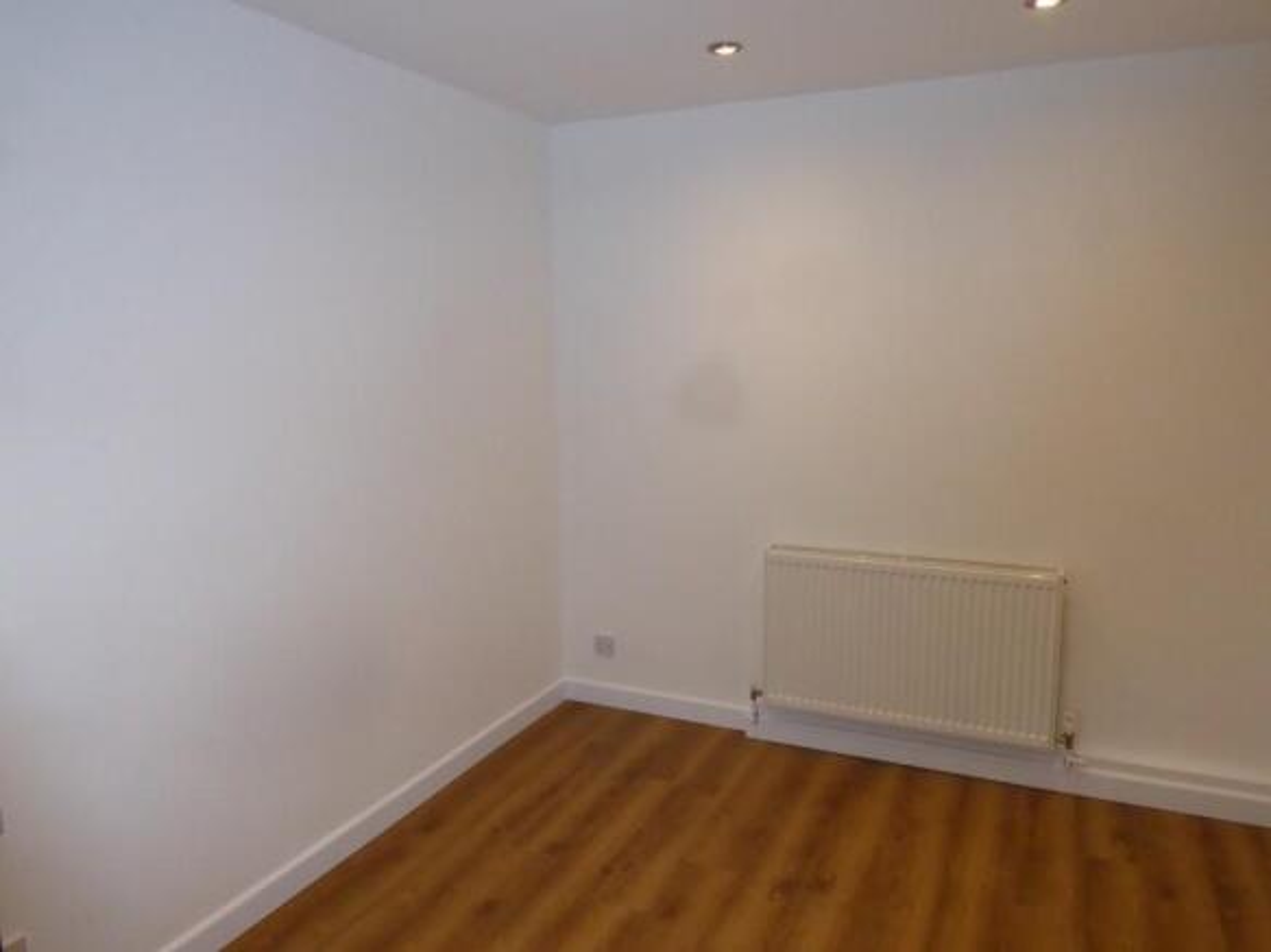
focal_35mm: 24
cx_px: 636
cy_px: 476
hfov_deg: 71.6
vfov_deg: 56.8
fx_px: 881
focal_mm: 4.3
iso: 640
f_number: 7.1
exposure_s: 1/60
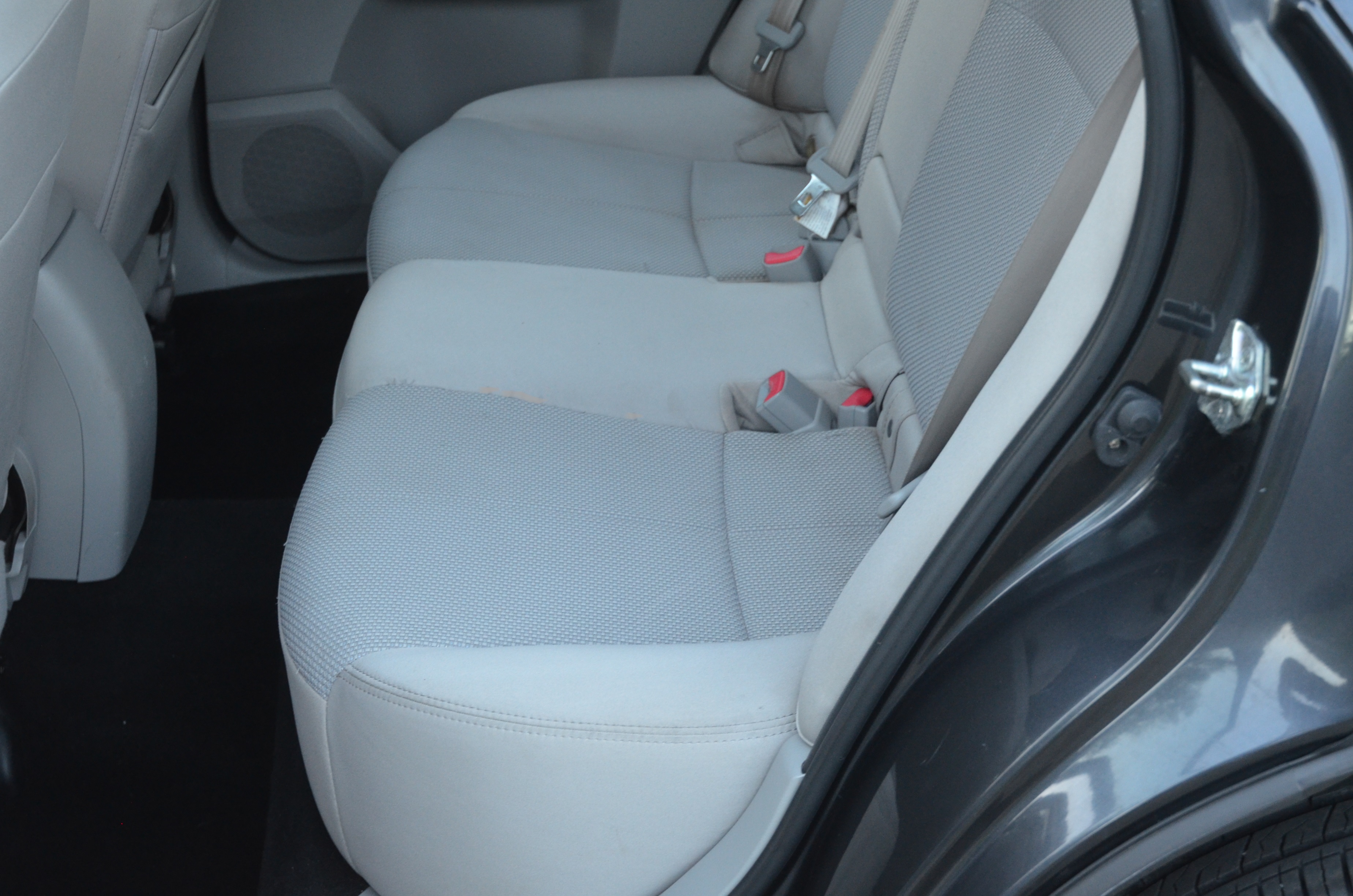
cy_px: 448
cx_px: 676
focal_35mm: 60
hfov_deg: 33.5
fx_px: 2250
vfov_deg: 22.5
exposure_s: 1/30
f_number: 4.2
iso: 1400
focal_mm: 40
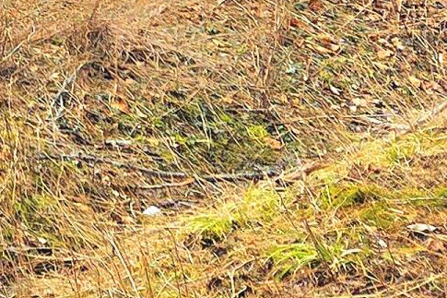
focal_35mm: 148
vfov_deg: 8.2
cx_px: -426
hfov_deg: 12.4
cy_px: -506
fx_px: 1837
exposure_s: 1/3333
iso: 40
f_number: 1.8
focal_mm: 5.4
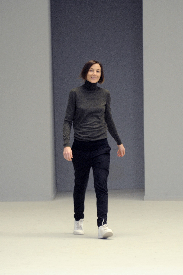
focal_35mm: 340
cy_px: 138
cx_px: 92
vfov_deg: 6.1
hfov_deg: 4.0
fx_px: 2595
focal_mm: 340
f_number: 5
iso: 1600
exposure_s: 1/160
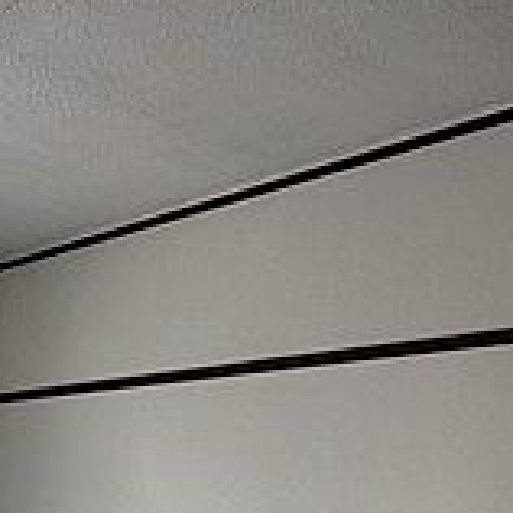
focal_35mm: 50
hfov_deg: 29.3
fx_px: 838
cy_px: 532
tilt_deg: -3.8
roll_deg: +0.4
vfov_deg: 31.1
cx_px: -104
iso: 40
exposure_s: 1/228
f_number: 2.2
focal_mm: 2.22
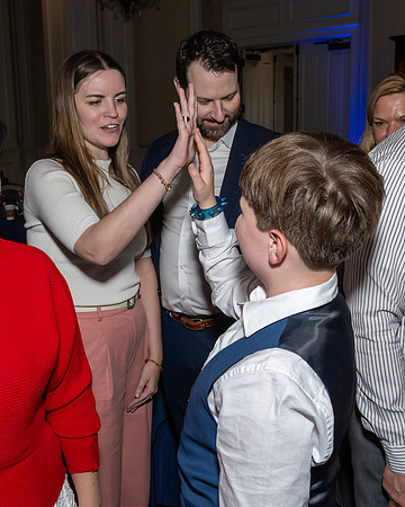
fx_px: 607
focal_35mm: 41
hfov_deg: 36.8
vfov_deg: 45.1
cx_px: 174
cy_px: 218
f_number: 8
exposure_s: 1/250
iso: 1000
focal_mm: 17
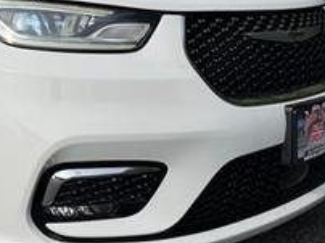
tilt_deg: -11.2
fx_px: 563
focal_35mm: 60
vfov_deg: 24.3
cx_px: 24
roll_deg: +2.4
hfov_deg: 30.6
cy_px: 92
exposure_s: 1/9091
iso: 80
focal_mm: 6.76
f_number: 1.78
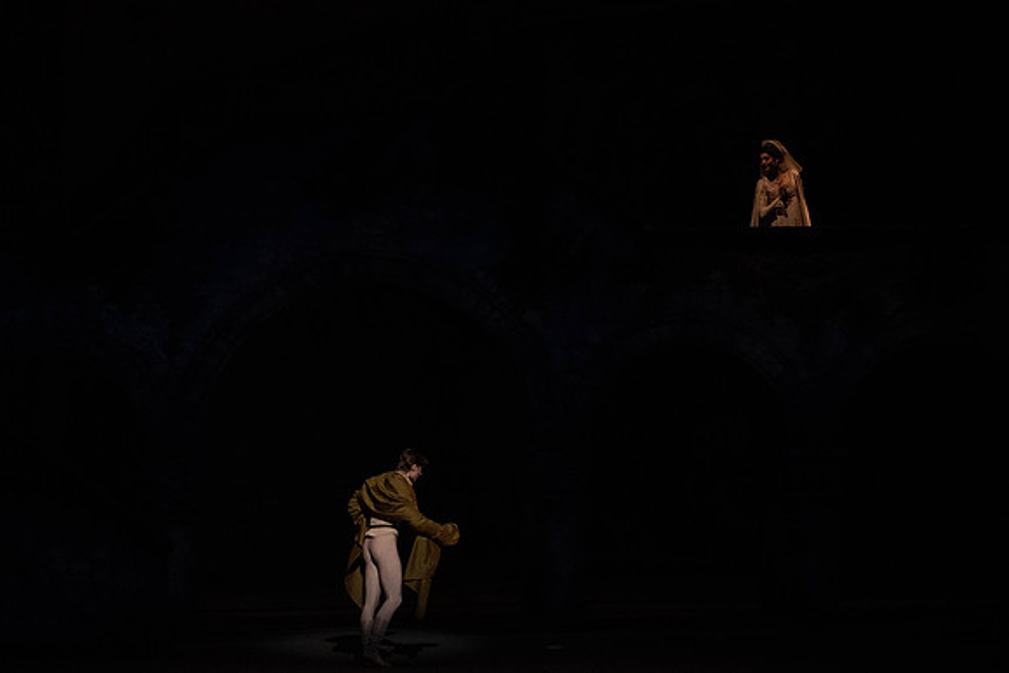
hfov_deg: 12.2
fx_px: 4738
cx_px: 504
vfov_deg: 8.1
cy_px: 336
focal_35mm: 169
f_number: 5.6
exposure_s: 1/250
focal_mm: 169
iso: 8000
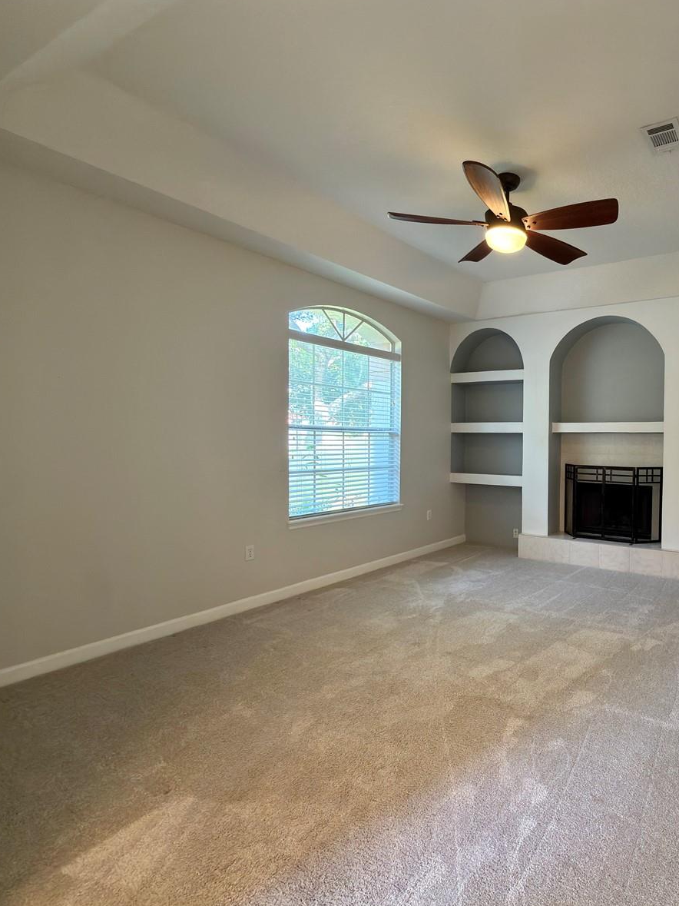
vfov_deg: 84.7
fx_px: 497
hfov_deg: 63.5
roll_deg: -0.8
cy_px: 453
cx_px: 531
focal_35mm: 19
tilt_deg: -1.7
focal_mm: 2.22
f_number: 2.2
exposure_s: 1/30
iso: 80
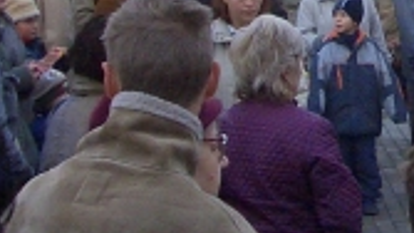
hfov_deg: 11.9
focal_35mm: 171
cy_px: -87
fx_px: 1877
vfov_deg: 7.0
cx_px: 645
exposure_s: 1/400
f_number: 2.8
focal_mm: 6.8
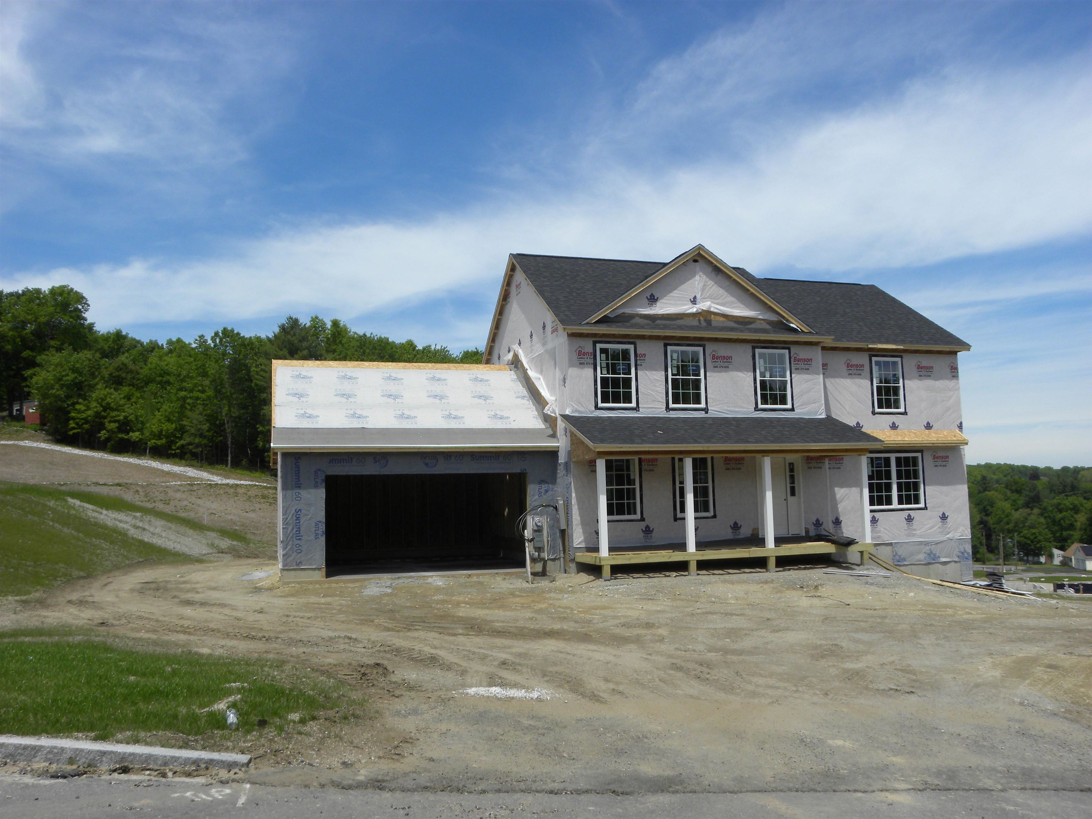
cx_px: 546
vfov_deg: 48.2
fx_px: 915
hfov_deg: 61.7
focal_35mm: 29
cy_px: 410
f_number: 5.6
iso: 64
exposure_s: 1/390
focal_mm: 5.2
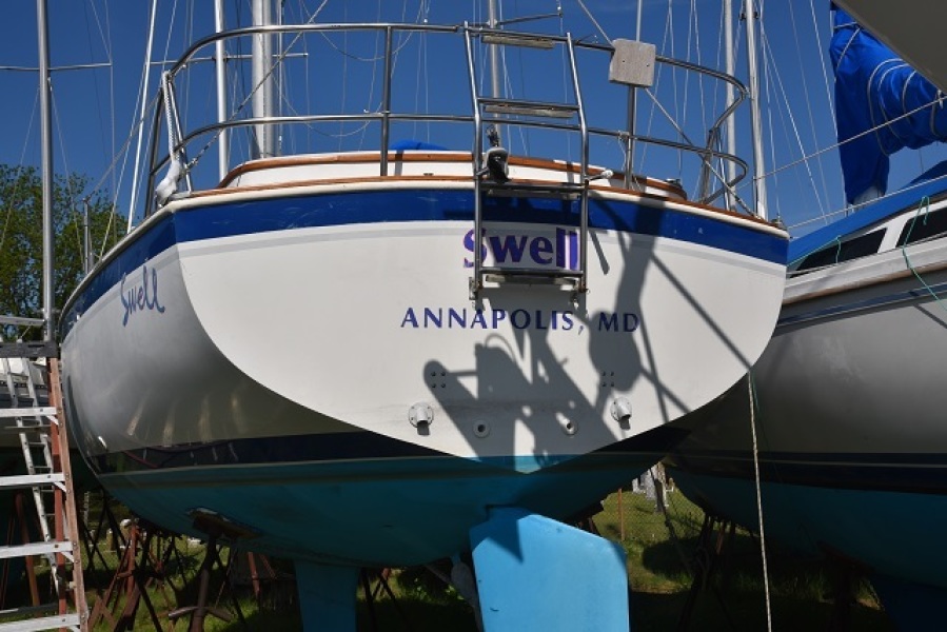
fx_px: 1053
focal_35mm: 40
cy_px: 316
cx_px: 474
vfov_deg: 33.4
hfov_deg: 48.4
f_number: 13
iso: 100
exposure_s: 1/200
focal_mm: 40
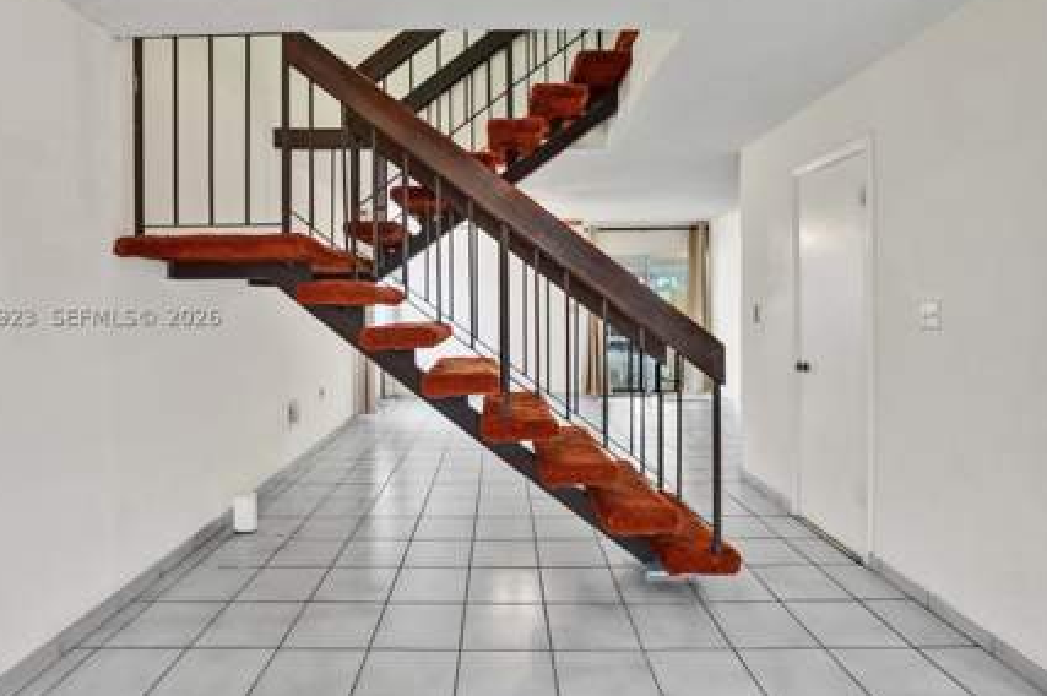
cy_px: 315
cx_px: 493
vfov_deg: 67.2
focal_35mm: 18
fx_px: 523
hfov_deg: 89.9
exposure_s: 1/250
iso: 4000
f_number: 8
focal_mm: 16
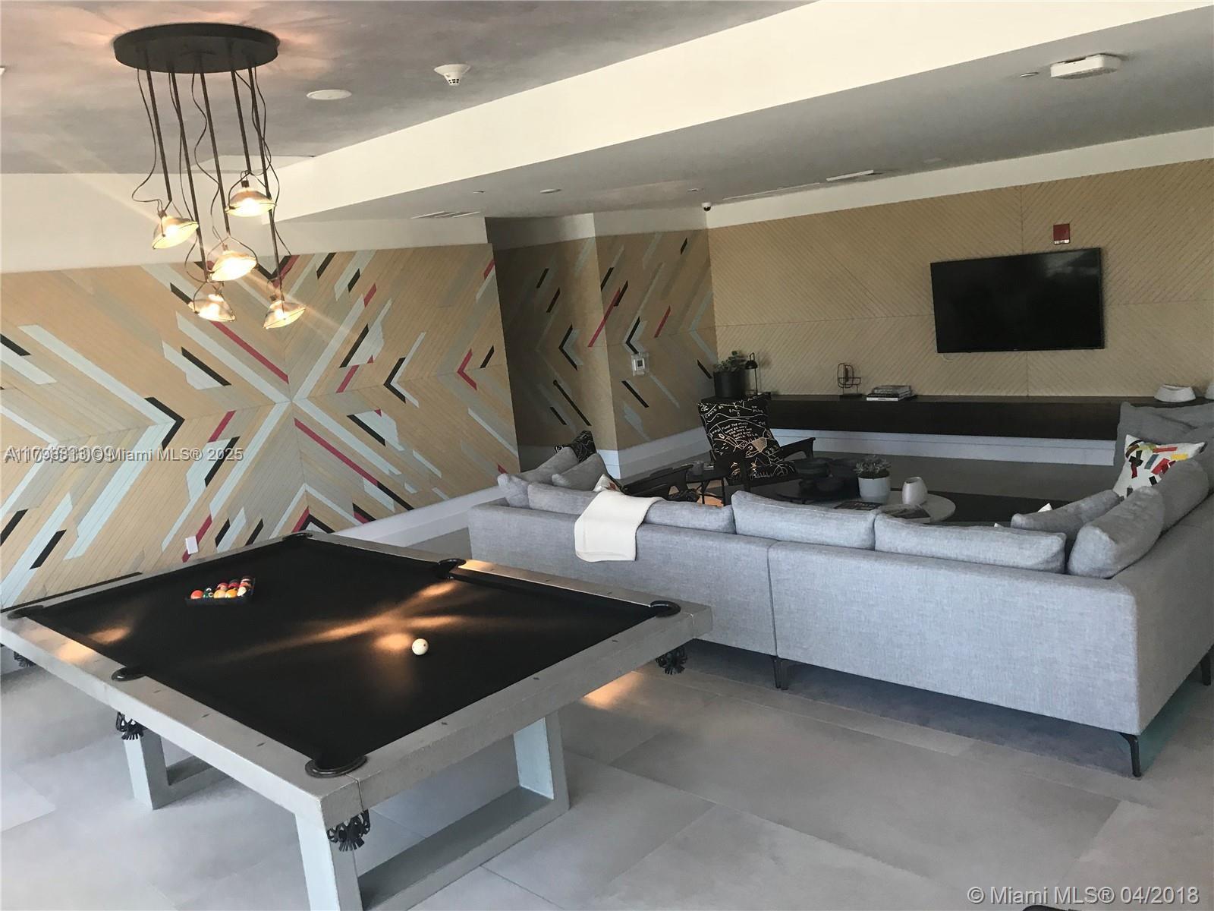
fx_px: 982
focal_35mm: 28
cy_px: 456
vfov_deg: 49.7
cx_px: 607
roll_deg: +4.5
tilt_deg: -8.0
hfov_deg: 63.4
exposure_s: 1/30
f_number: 1.8
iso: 32
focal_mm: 3.99
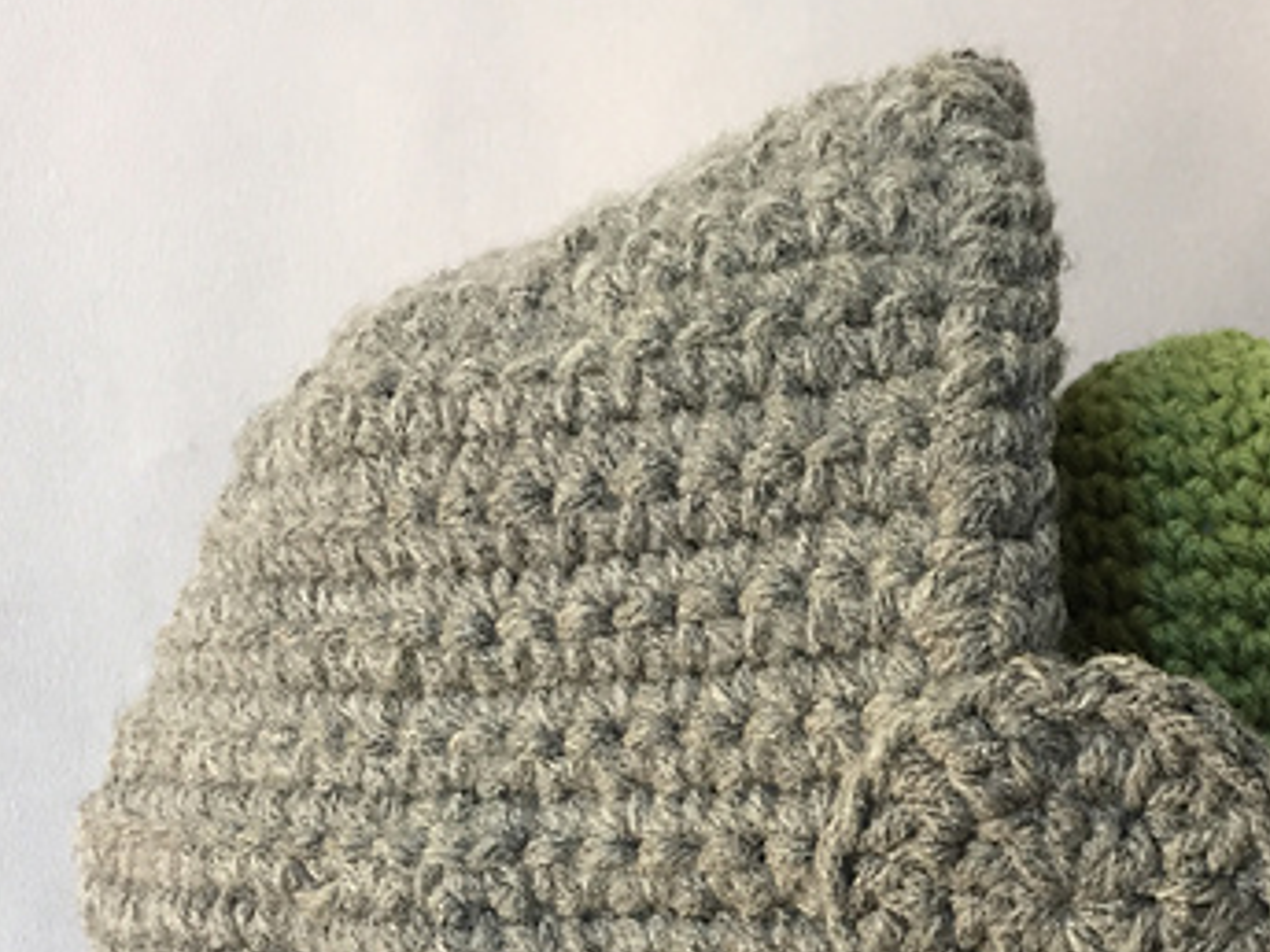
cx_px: 1115
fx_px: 1981
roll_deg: -2.8
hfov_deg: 33.8
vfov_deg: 26.2
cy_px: 856
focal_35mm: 54
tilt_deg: -11.7
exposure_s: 1/30
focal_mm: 4.15
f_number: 2.2
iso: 100
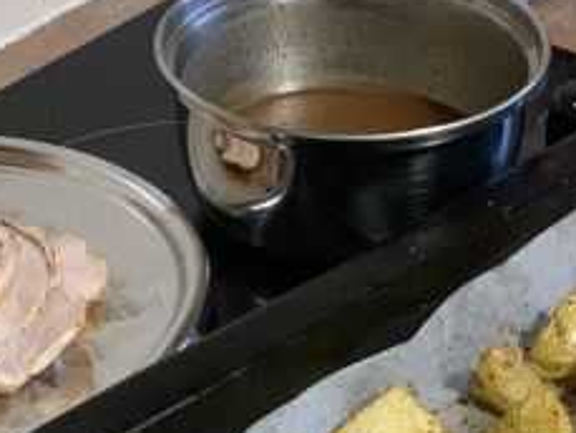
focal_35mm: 136
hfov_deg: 14.4
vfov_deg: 10.8
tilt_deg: -36.8
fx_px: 2264
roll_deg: +2.1
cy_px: 471
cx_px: 136
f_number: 2.4
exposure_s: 1/58
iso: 500
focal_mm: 6
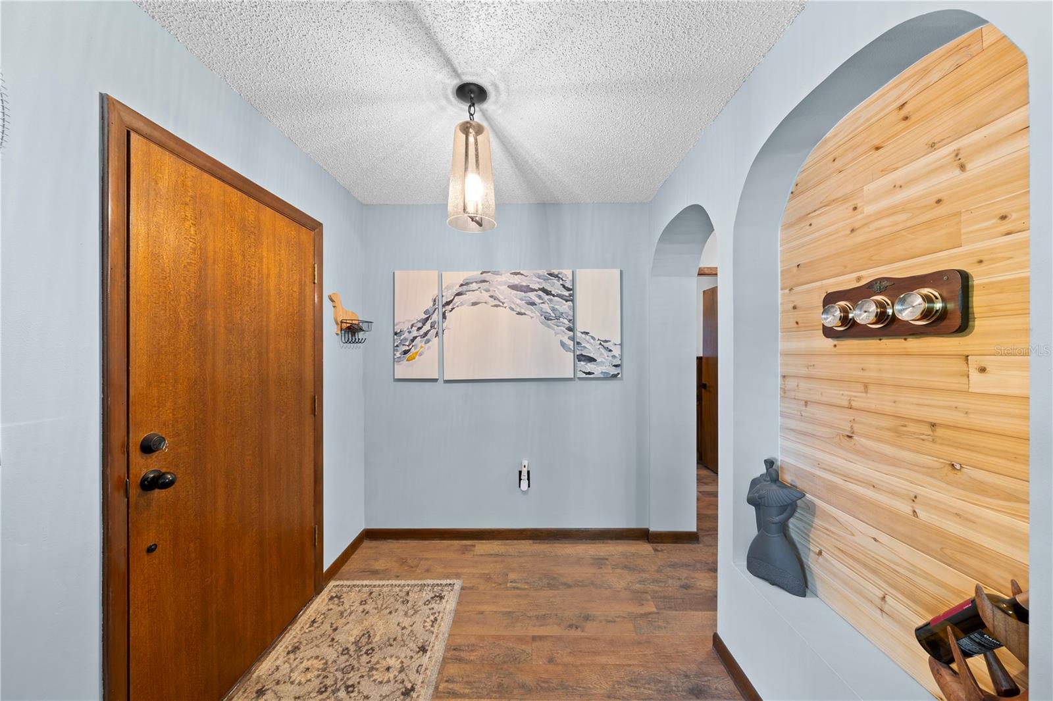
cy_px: 350
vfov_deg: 90.0
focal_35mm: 12
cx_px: 526
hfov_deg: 112.6
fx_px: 351
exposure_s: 25
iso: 100
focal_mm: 12
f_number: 9
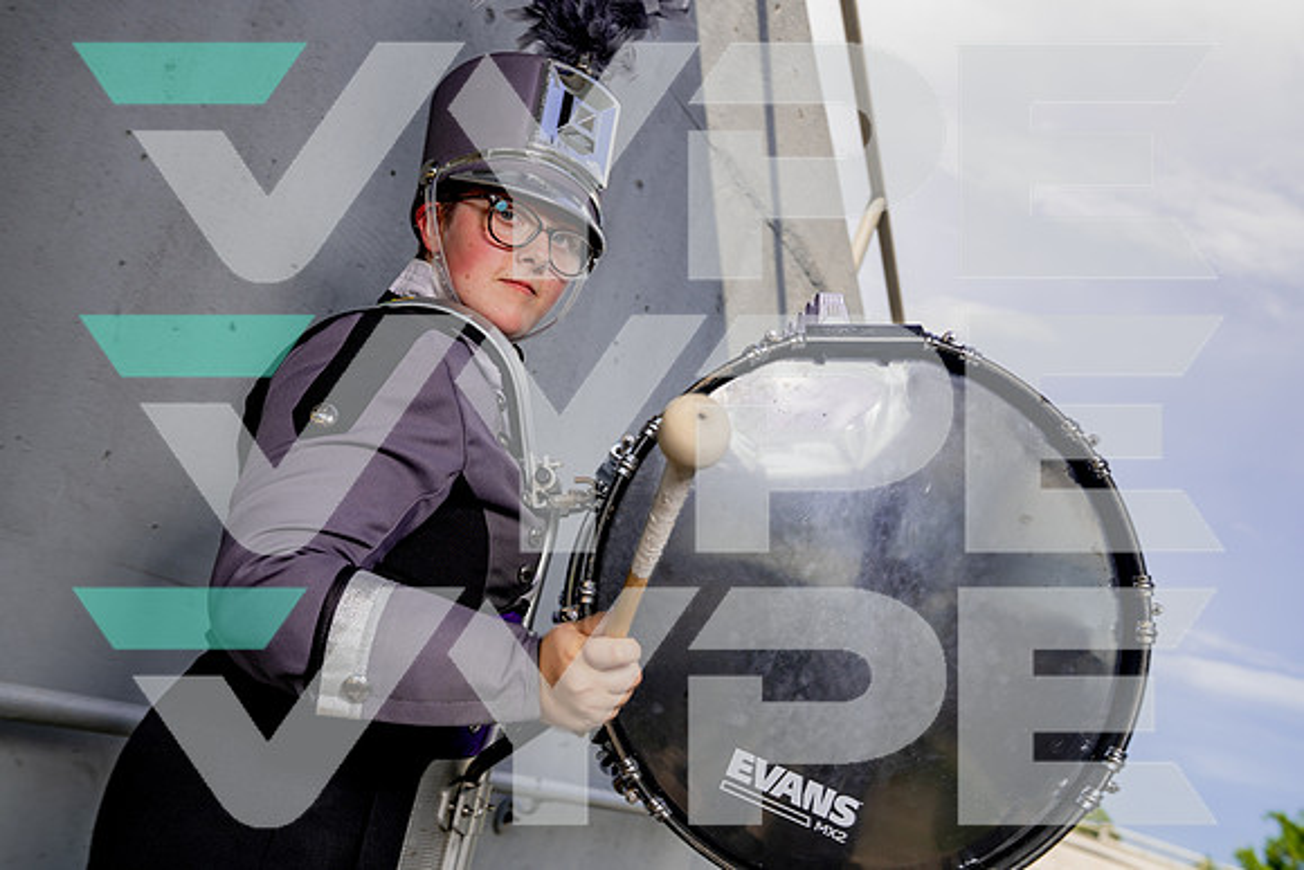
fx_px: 1485
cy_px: 435
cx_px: 652
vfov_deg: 32.6
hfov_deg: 47.4
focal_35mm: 41
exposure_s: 1/250
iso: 100
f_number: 5.6
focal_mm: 41
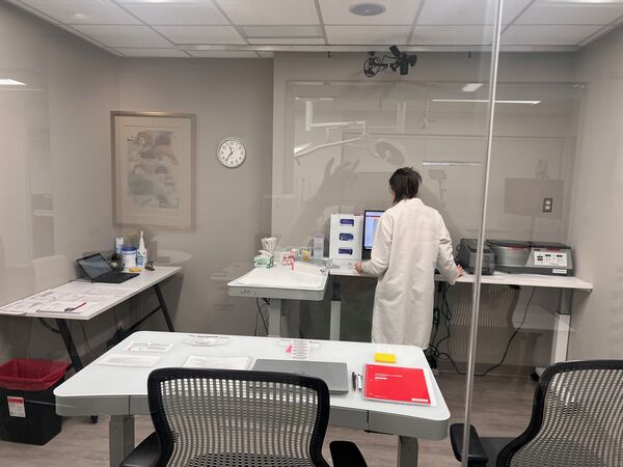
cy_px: 234
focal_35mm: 26
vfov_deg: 53.1
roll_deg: -2.0
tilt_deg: -8.1
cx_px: 312
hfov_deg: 67.3
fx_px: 468
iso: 80
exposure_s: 1/120
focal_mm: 5.7
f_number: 1.5
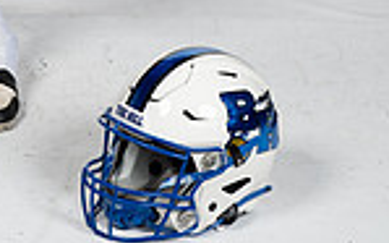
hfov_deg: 11.7
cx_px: 39
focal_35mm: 178
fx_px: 1886
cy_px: -314
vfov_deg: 7.0
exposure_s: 1/400
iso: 250
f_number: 7.1
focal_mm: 58
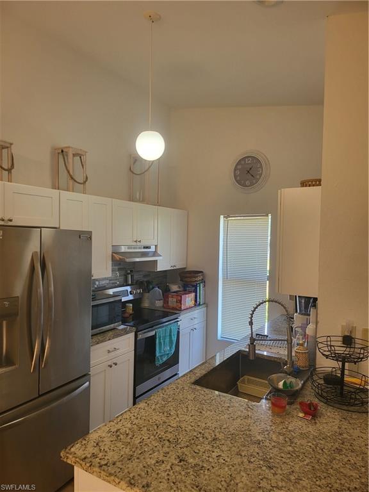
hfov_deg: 56.8
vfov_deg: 71.6
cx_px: 184
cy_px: 246
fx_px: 341
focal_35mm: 24
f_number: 1.8
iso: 125
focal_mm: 5
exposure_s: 1/120
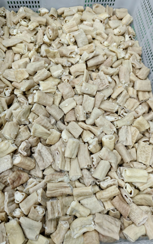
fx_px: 167
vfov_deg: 72.5
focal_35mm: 25
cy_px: 121
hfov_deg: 49.3
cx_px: 73
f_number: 1.57
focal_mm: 5.6
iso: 2036
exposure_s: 1/500
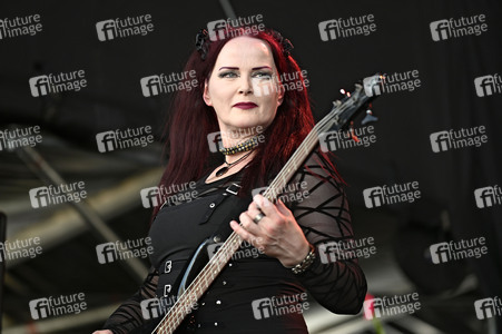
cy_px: 167
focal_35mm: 200
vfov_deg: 6.9
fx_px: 2787
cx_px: 251
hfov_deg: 10.3
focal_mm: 200
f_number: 2.8
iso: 320
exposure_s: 1/400
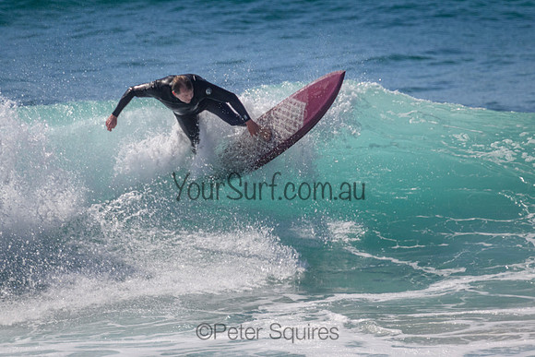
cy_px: 124
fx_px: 16271
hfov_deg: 1.9
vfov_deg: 1.3
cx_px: 231
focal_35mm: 1095
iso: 640
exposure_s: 1/2000
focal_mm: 800
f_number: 11
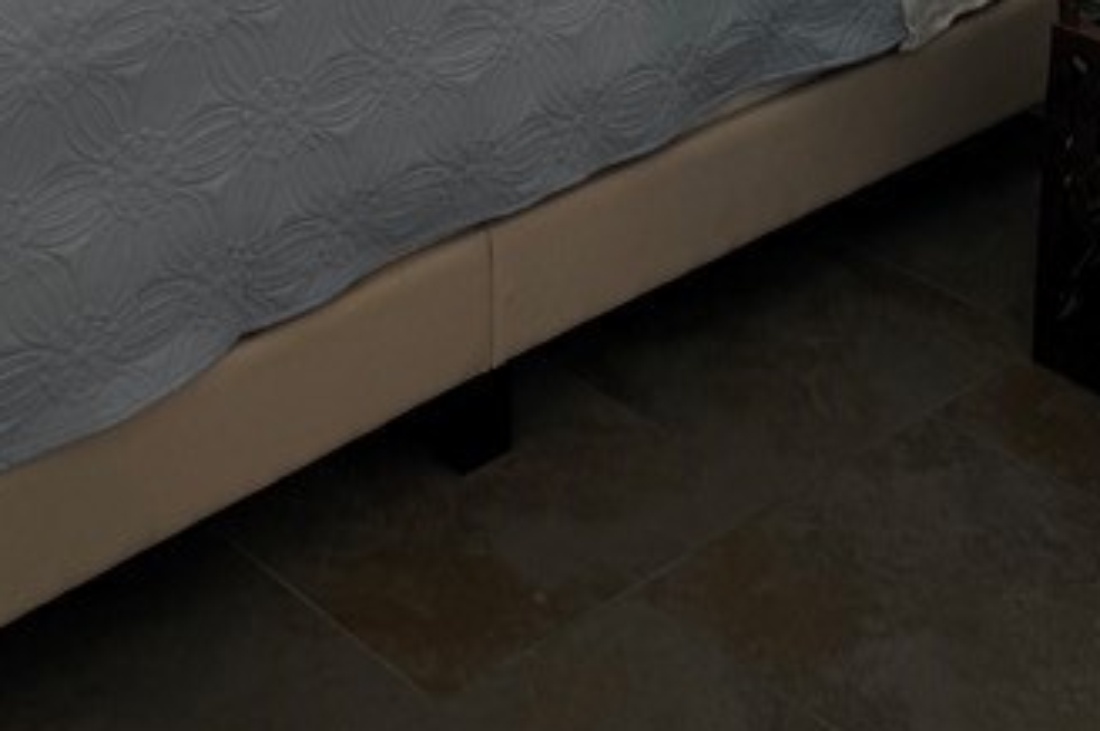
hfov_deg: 25.6
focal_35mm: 78
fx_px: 2381
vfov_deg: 15.1
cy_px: -597
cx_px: 252
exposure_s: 1/120
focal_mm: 6.76
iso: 80
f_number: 1.78
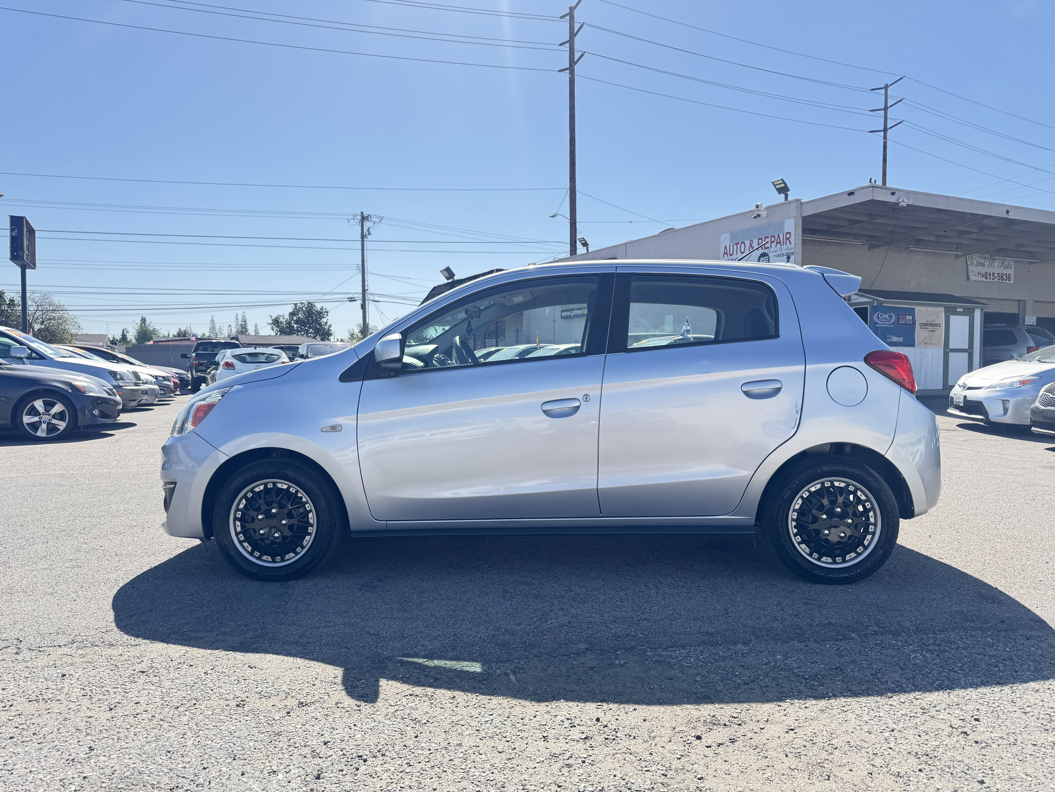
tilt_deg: -2.1
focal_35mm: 24
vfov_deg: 56.8
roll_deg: -0.3
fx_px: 731
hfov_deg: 71.6
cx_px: 528
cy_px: 396
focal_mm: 6.76
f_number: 1.78
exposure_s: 1/2331
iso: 80
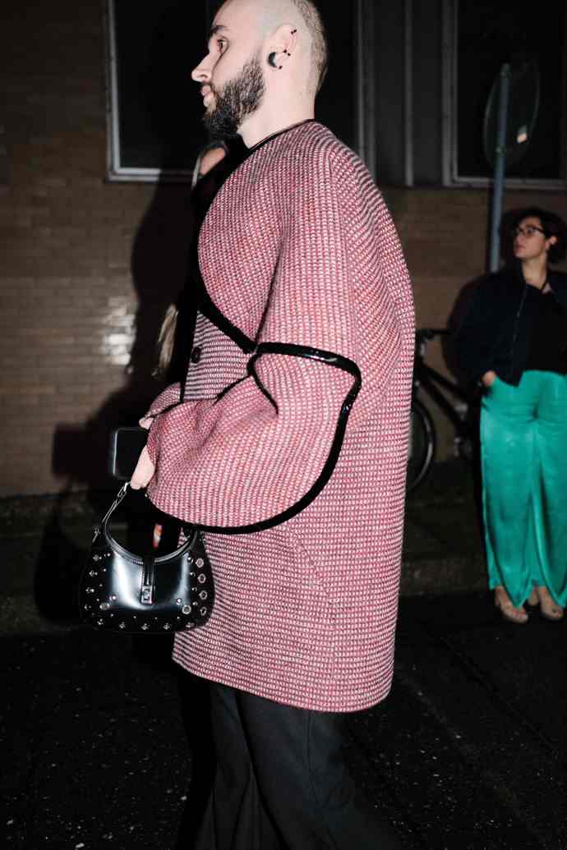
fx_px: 827
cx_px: 284
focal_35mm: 35
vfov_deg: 54.4
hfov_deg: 37.9
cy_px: 425
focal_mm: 23
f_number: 2
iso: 640
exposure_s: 1/125
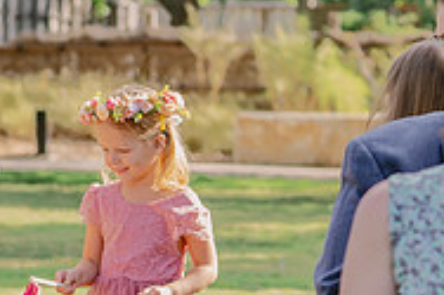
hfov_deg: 4.9
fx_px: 5212
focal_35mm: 423
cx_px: -68
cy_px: 340
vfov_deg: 3.2
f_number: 4
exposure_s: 1/250
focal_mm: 92
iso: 200
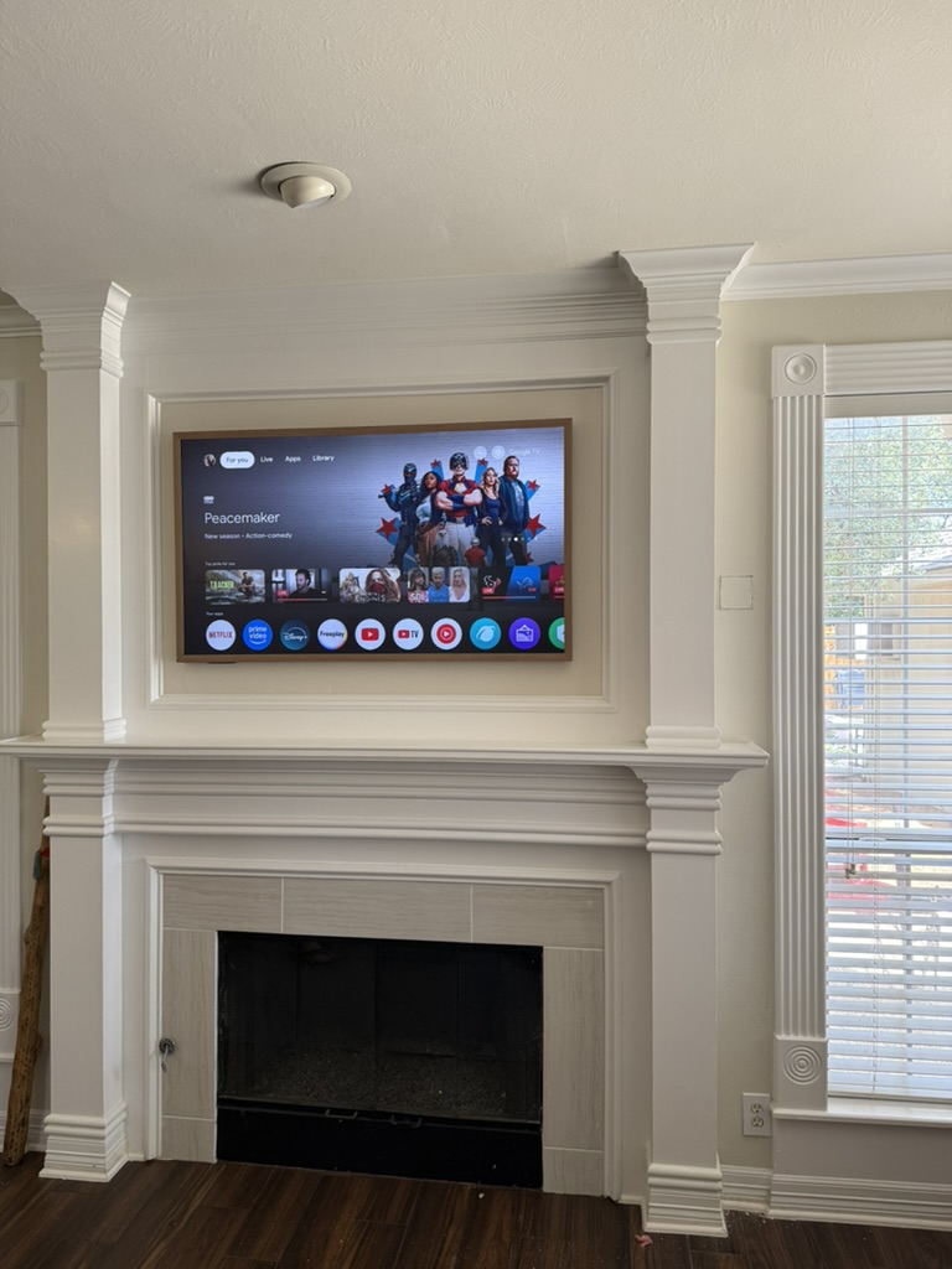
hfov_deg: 56.8
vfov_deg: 71.6
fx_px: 880
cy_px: 634
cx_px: 476
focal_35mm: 24
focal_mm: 6.76
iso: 125
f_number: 1.78
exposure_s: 1/121
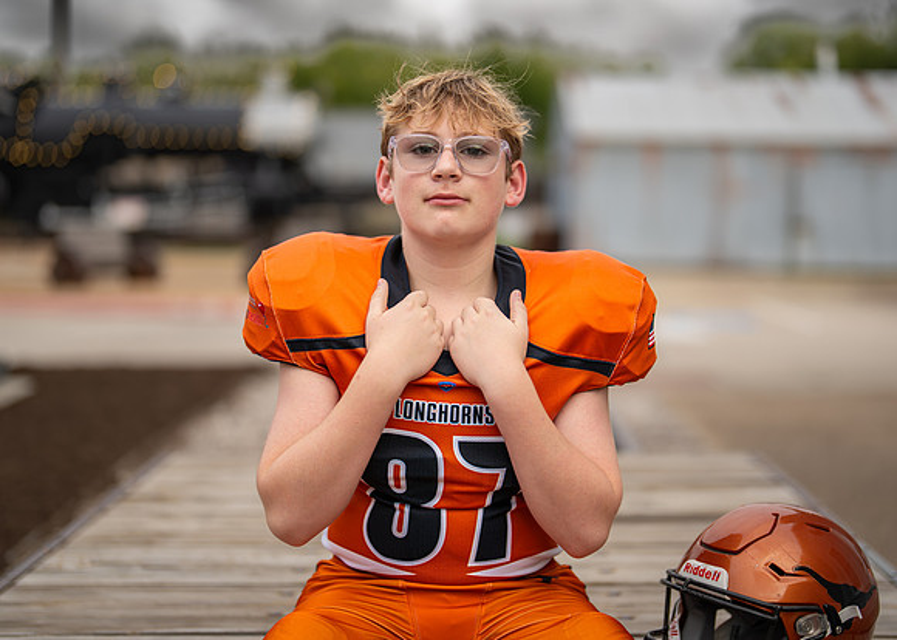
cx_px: 474
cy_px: 301
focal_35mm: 59
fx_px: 1498
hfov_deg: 33.3
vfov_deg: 24.1
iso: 100
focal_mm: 50
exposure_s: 1/1600
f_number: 1.2
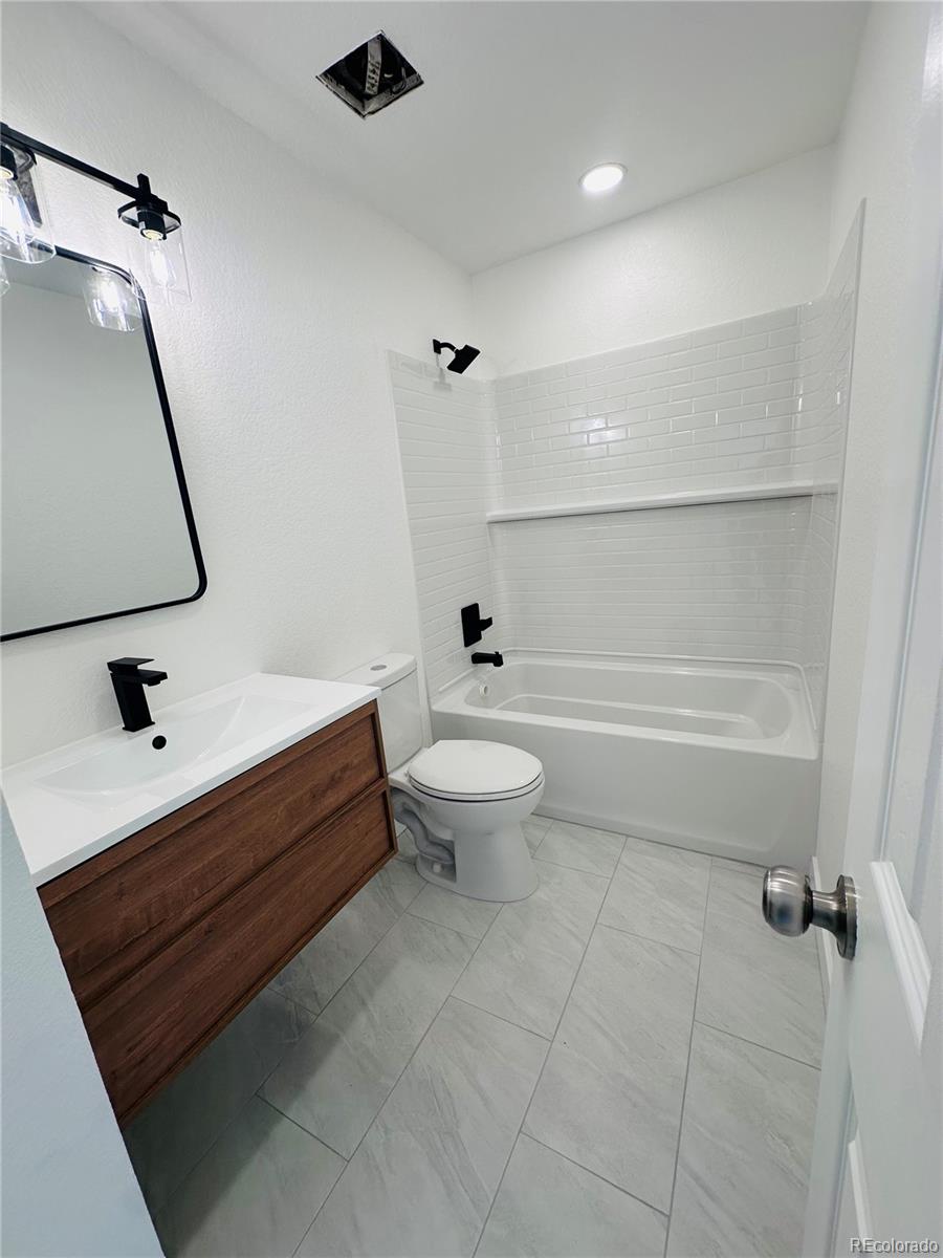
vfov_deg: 102.1
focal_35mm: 14
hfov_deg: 85.7
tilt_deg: -12.0
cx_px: 472
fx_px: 509
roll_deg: +5.1
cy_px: 629
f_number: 2.2
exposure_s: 1/120
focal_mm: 2.22
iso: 50
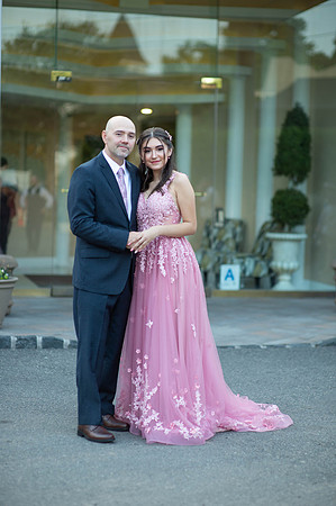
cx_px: 168
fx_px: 1193
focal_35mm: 85
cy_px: 253
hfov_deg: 16.0
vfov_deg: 23.9
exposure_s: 1/500
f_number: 2
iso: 250
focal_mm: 85
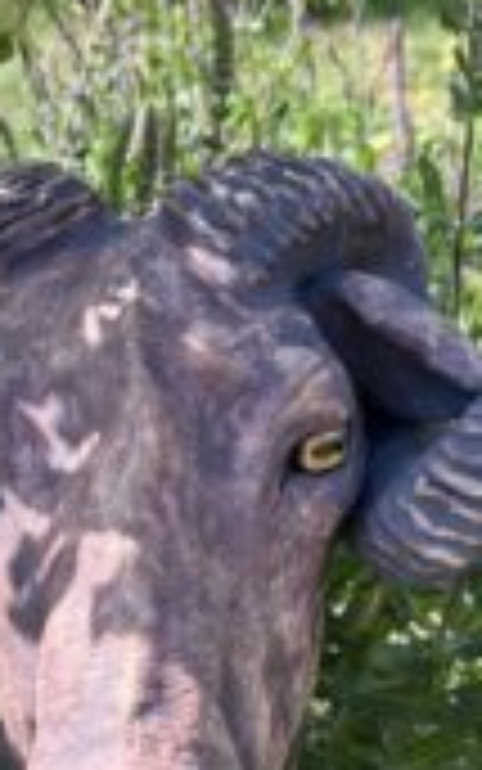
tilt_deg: -35.0
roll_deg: -5.8
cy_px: 630
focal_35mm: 71
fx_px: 1491
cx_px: 149
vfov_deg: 28.3
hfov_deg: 18.3
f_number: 1.5
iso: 50
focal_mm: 5.7
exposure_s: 1/827
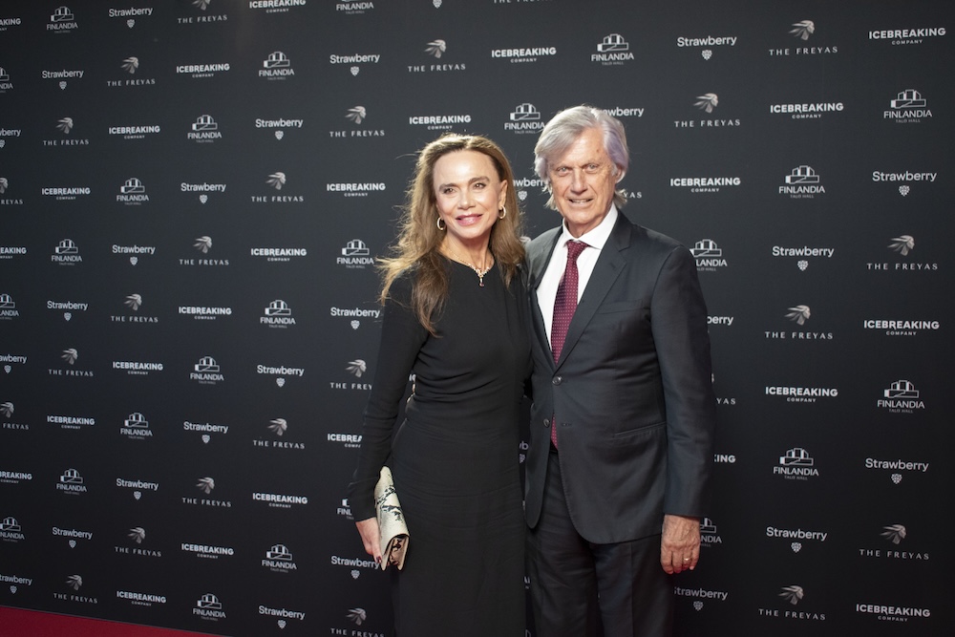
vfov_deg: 31.9
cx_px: 478
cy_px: 318
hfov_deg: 46.4
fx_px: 1114
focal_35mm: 42
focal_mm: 28
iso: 2200
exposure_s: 1/50
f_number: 4.2
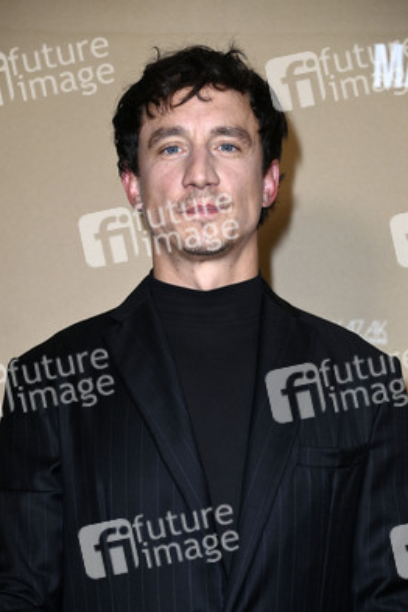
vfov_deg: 16.5
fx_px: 2108
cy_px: 308
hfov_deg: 11.1
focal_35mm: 124
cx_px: 204
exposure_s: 1/250
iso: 800
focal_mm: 122
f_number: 5.6
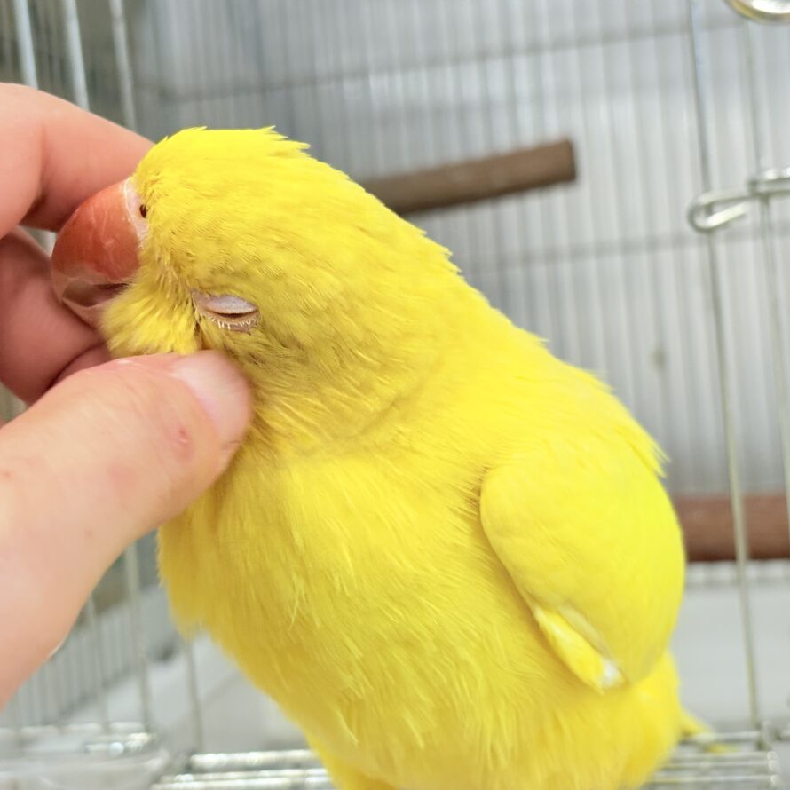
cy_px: 399
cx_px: 369
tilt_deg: -1.7
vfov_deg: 27.7
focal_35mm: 62
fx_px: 1601
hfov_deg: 27.7
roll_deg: +5.8
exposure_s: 1/50
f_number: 1.6
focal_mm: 5.96
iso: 64
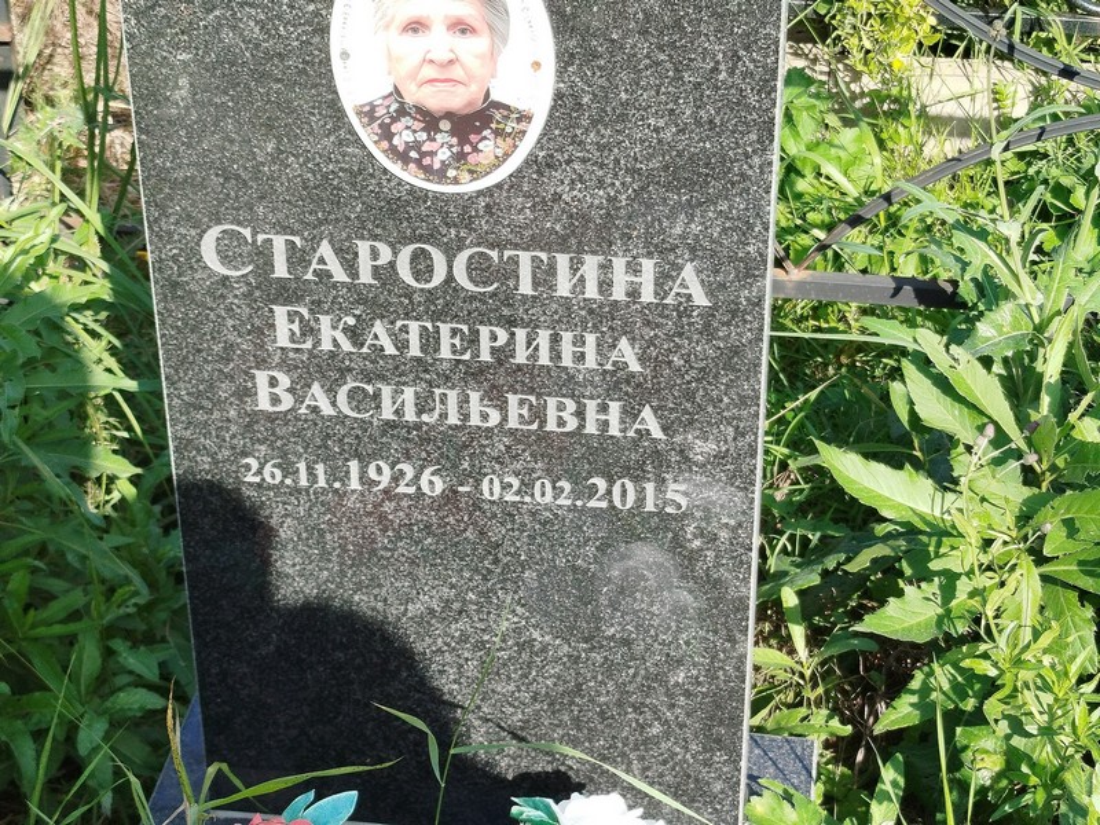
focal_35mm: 24
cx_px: 550
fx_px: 763
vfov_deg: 56.8
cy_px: 412
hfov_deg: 71.6
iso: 50
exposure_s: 1/258
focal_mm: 5.31
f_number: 1.7
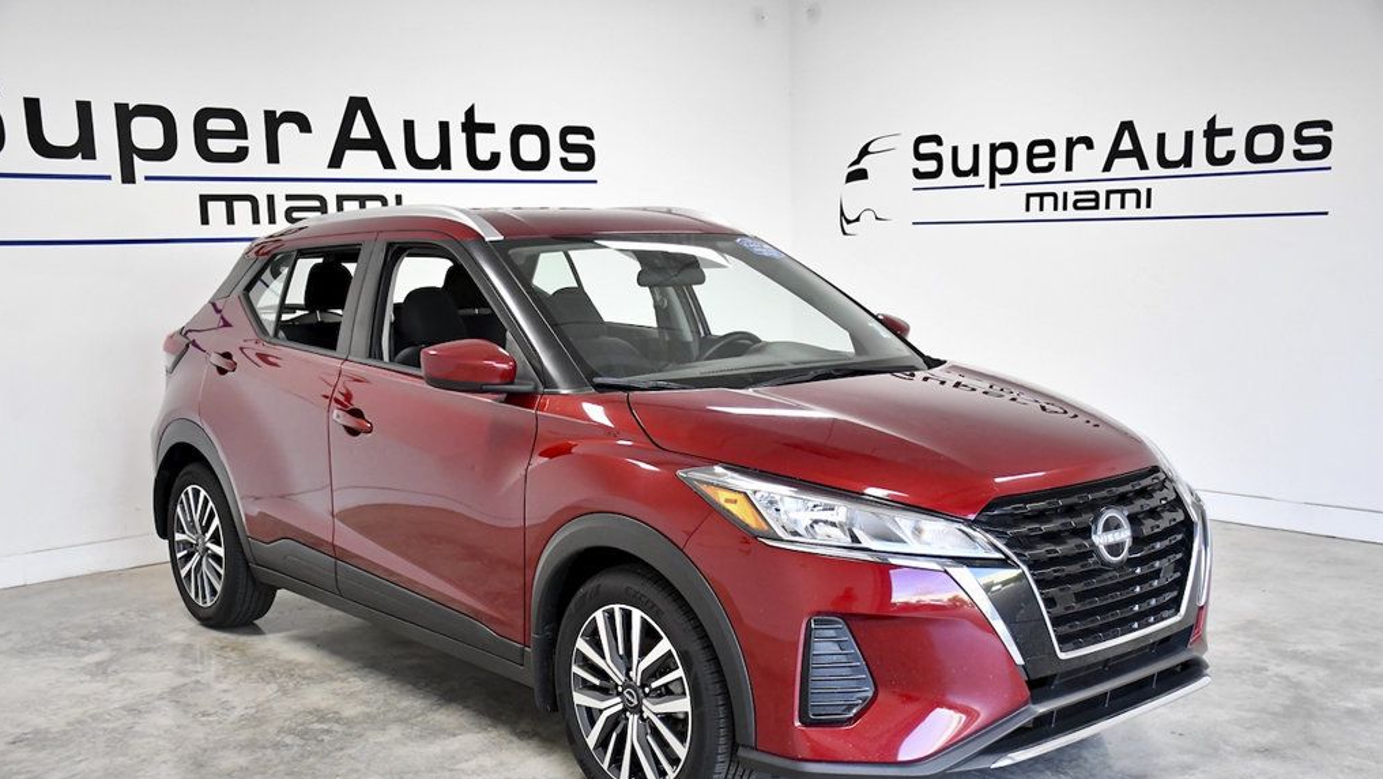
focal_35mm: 38
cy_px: 454
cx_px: 693
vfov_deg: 31.2
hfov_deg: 52.8
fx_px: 1394
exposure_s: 1/640
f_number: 3.8
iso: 2500
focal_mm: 24
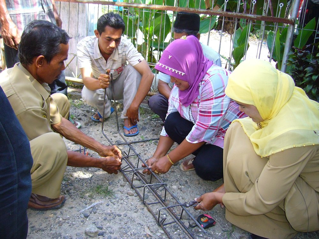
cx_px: 160
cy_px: 120
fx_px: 323
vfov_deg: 40.7
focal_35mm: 35
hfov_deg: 52.6
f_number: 2.8
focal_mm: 5.8
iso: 100
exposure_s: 1/160
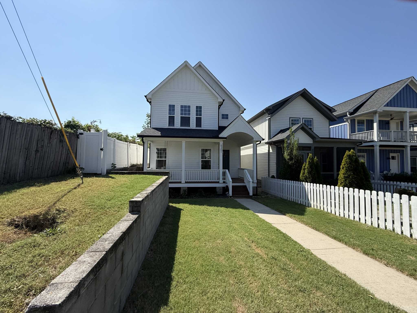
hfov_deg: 102.1
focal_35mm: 14
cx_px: 208
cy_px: 156
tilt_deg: +2.4
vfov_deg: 85.7
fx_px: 169
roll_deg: -0.8
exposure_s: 1/1961
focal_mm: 2.22
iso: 64
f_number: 2.2
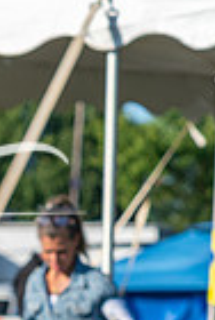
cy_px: 357
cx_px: -381
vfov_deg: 5.1
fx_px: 3557
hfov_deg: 3.4
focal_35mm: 399
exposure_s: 1/1250
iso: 125
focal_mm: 83
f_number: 4.5
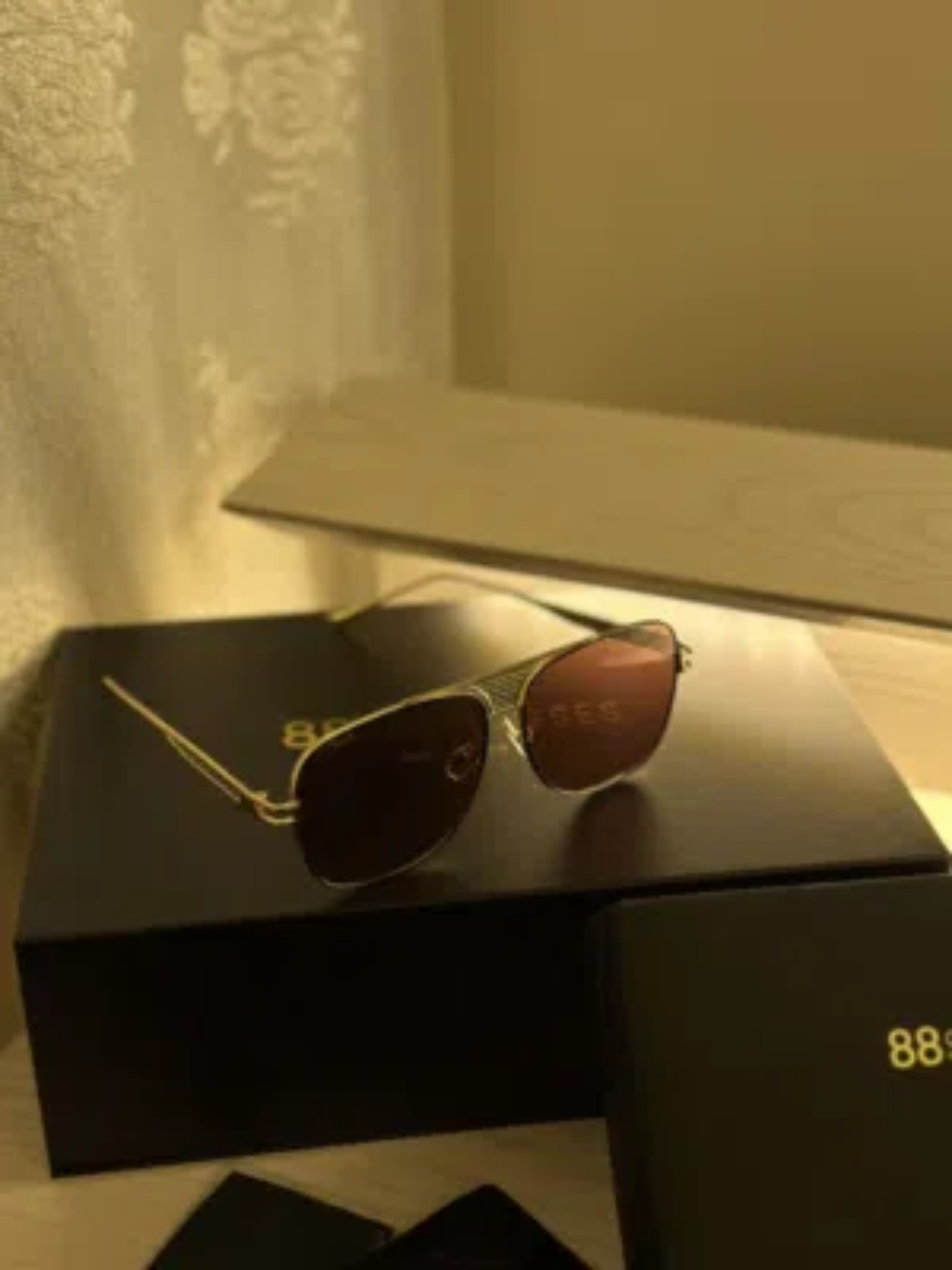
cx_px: 476
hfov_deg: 30.3
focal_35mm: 48
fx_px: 1760
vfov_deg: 39.7
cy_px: 635
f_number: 1.78
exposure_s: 1/50
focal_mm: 6.86
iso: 200
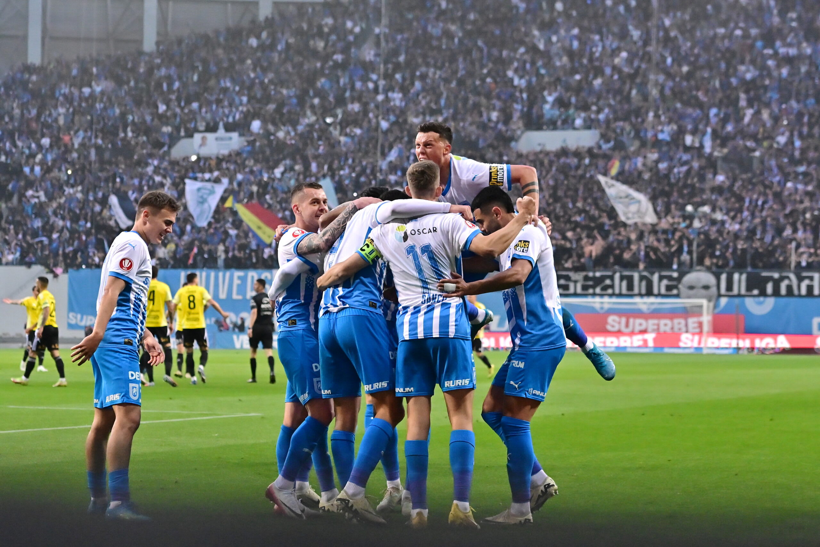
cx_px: 410
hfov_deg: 19.5
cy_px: 274
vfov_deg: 13.0
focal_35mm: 105
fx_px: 2392
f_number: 3.5
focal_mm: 70
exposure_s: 1/1250
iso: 2500
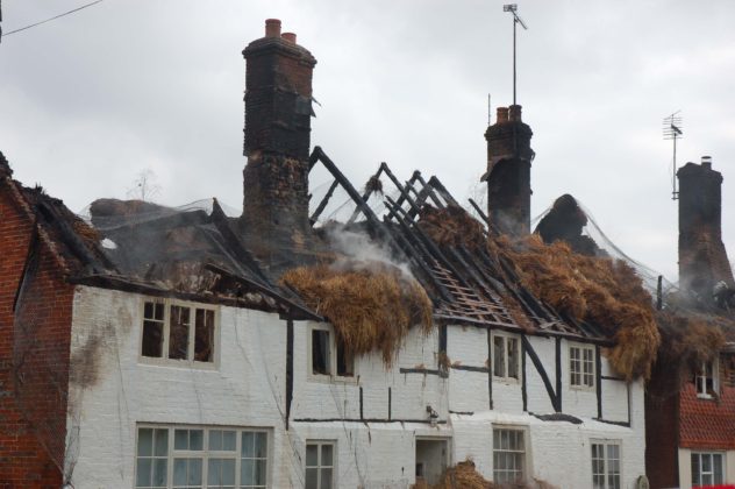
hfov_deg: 29.3
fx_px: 1407
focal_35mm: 69
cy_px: 244
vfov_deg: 19.7
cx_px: 368
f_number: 8
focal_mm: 46
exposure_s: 1/250
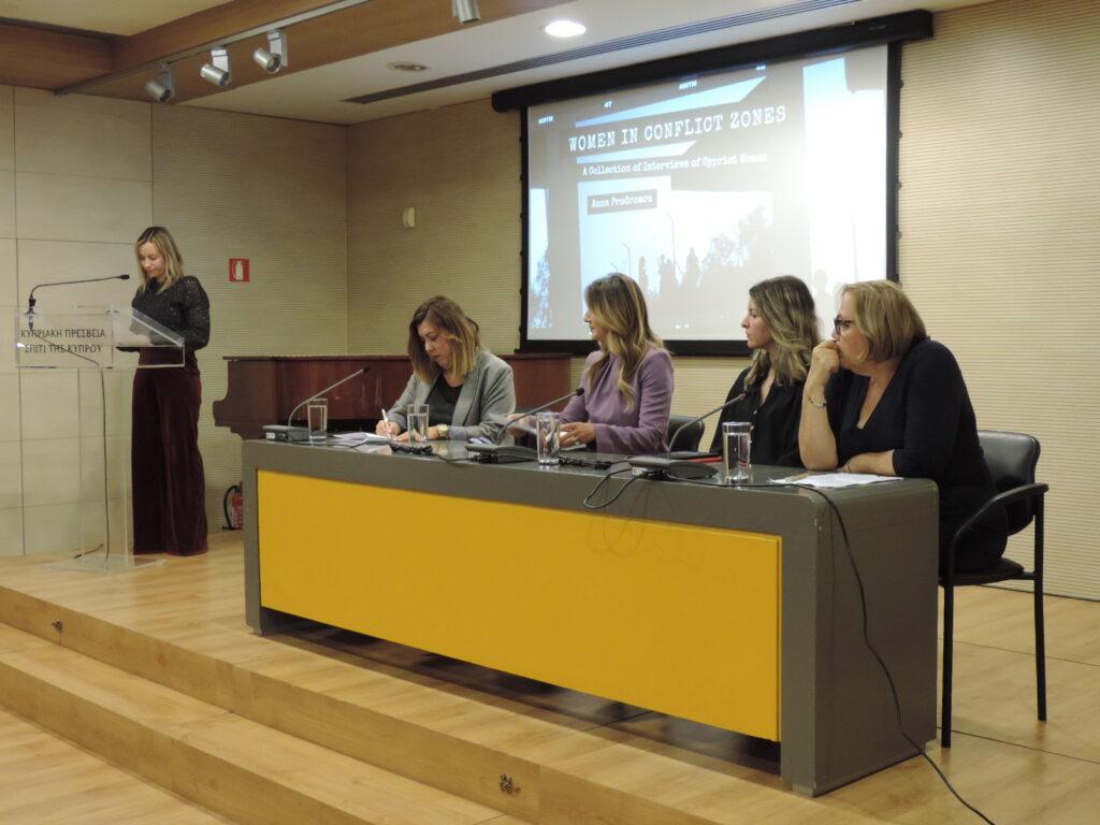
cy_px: 412
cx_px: 550
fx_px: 1366
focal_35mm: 43
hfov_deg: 43.9
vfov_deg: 33.6
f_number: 3.4
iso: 400
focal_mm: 7.6
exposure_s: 1/20
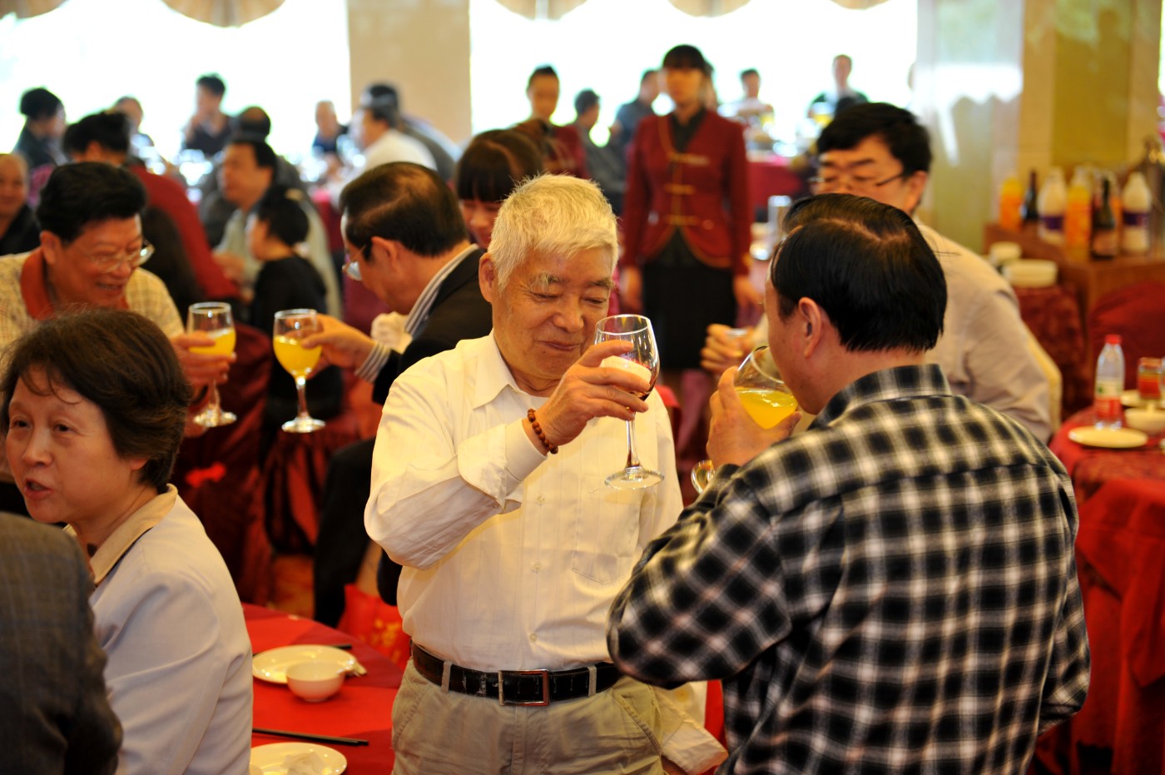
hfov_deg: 28.9
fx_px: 2263
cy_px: 388
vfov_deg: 19.4
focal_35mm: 70
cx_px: 582
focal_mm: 70
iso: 400
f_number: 2.8
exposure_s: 1/50
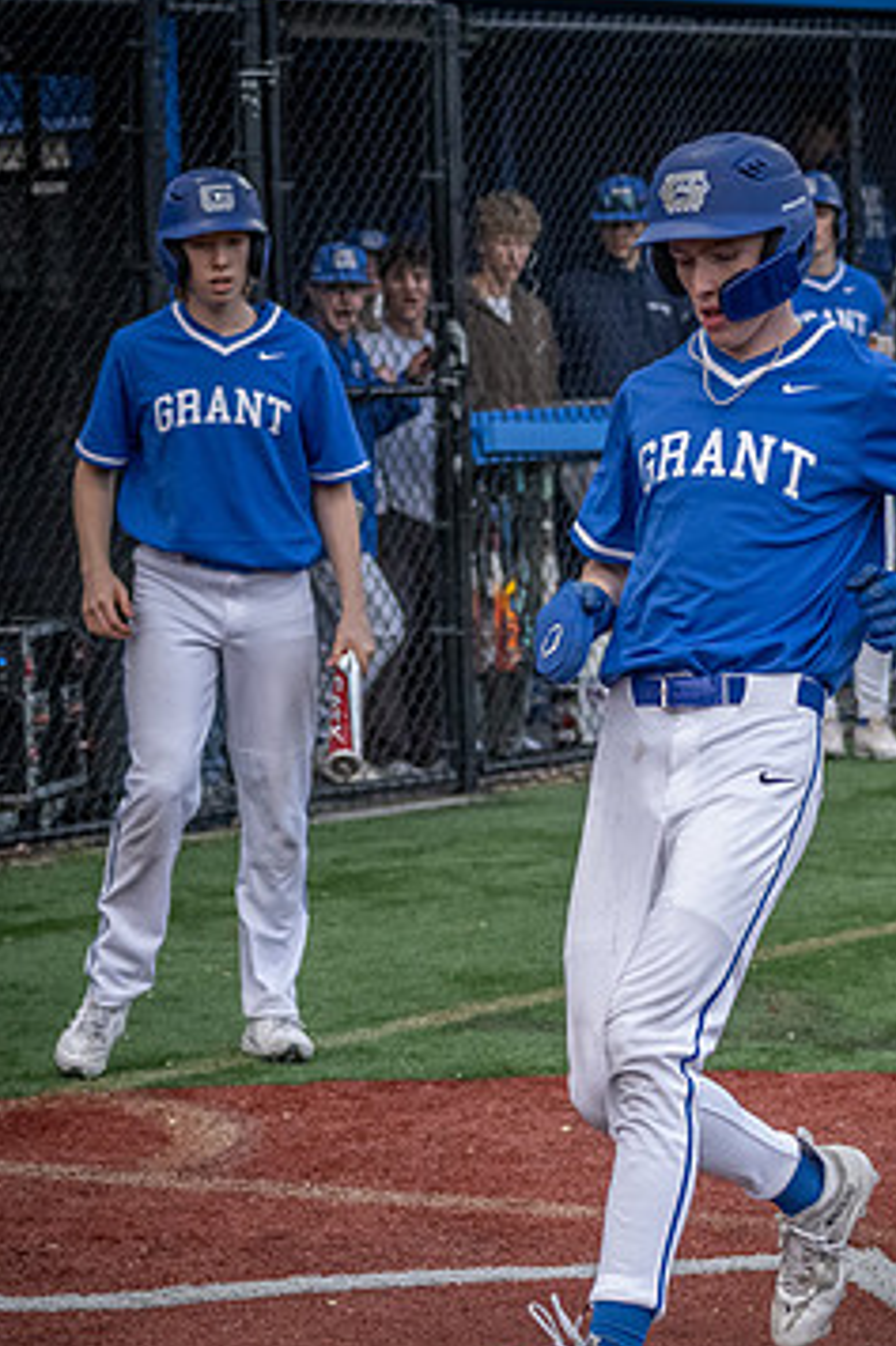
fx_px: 5904
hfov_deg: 8.6
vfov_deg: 13.0
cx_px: 841
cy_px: 776
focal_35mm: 158
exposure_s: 1/1000
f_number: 4.5
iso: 4000
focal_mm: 80
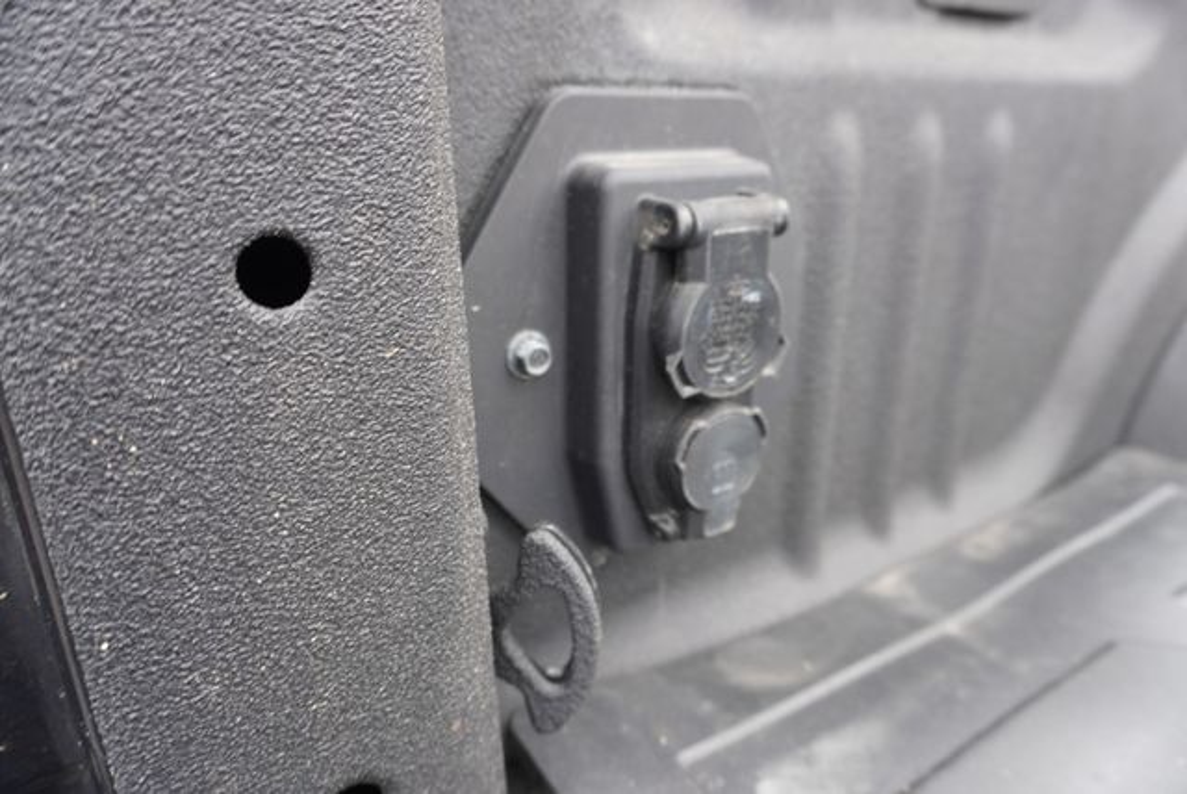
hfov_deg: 73.7
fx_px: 792
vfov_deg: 53.2
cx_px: 594
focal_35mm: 24
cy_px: 397
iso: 160
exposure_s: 1/60
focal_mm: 16
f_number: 4
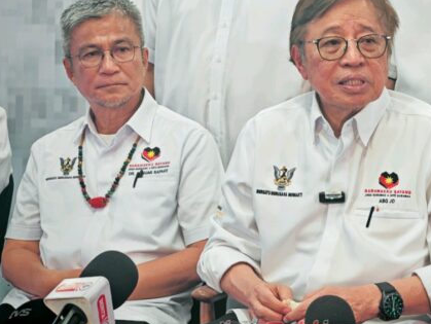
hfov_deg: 17.4
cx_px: 283
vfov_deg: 13.1
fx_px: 1408
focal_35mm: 113
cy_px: 147
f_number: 2.6
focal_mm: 15.38
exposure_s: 1/33
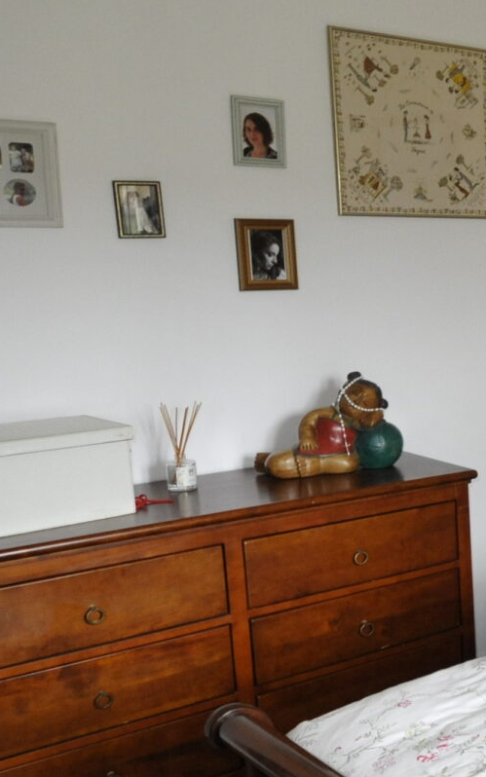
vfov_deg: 41.0
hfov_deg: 19.5
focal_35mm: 49
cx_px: 882
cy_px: 445
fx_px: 1038
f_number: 5
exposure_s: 1/80
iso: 800
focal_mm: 10
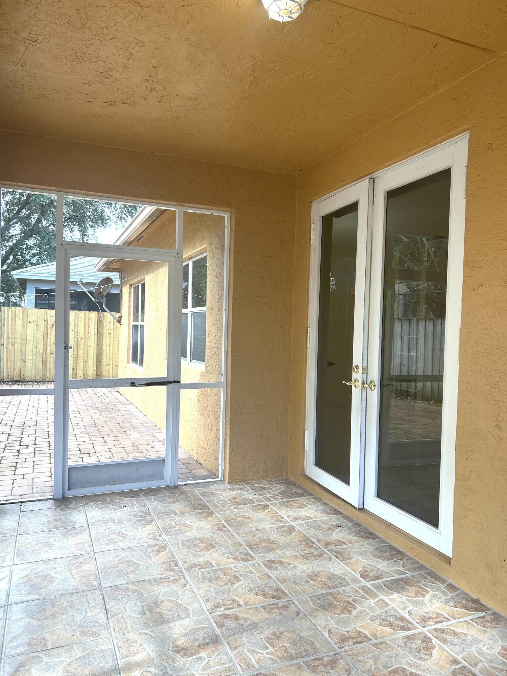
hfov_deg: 53.1
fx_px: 508
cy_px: 338
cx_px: 254
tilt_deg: -0.2
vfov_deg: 67.3
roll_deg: -1.6
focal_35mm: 26
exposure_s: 1/163
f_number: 1.5
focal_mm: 5.7
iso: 40
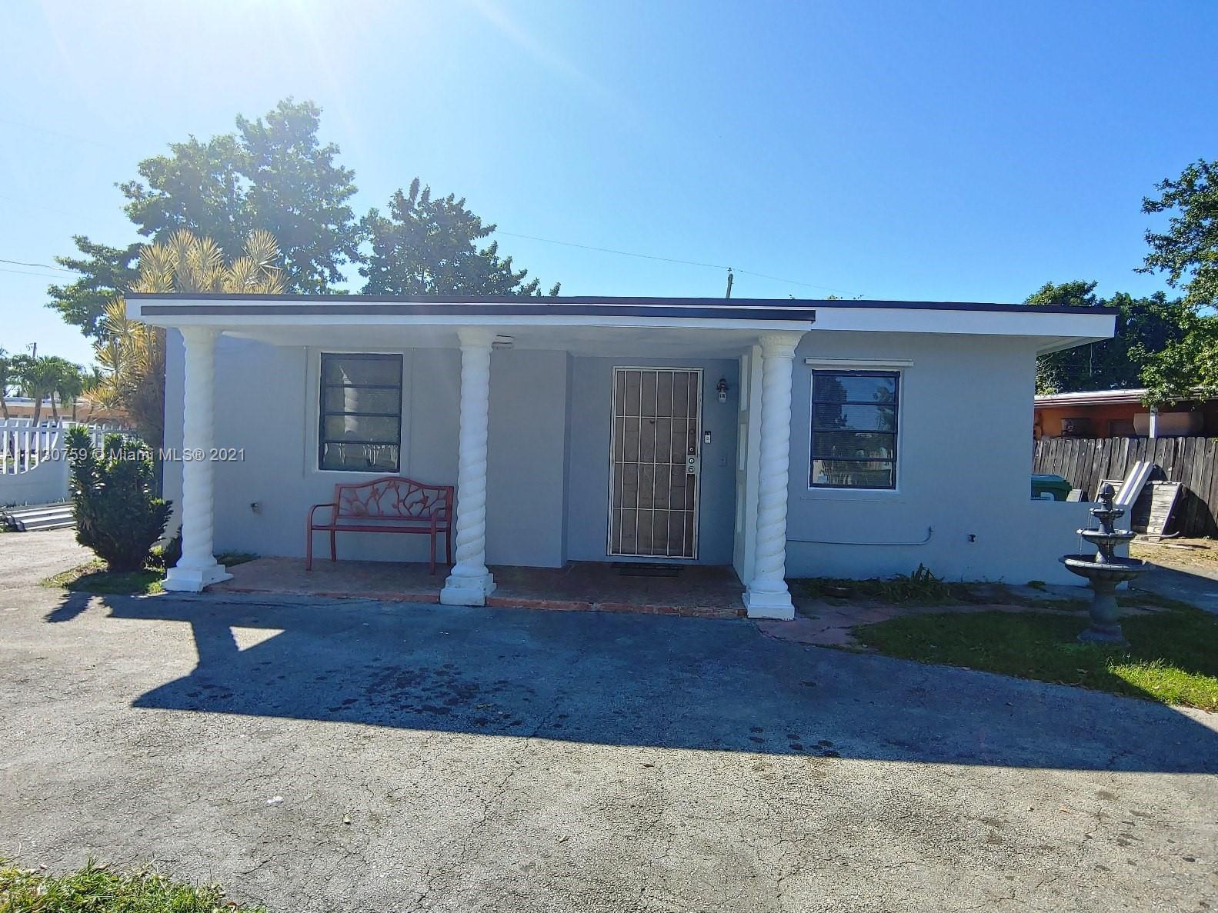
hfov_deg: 84.7
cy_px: 456
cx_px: 609
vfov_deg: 68.7
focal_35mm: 19
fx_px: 668
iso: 50
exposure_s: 1/917
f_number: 1.9
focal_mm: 2.18
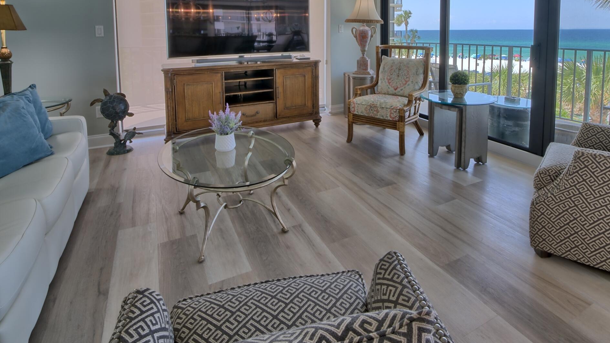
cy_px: 58
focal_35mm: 20
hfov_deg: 86.5
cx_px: 324
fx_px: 324
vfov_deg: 51.6
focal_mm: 12
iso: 800
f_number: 13
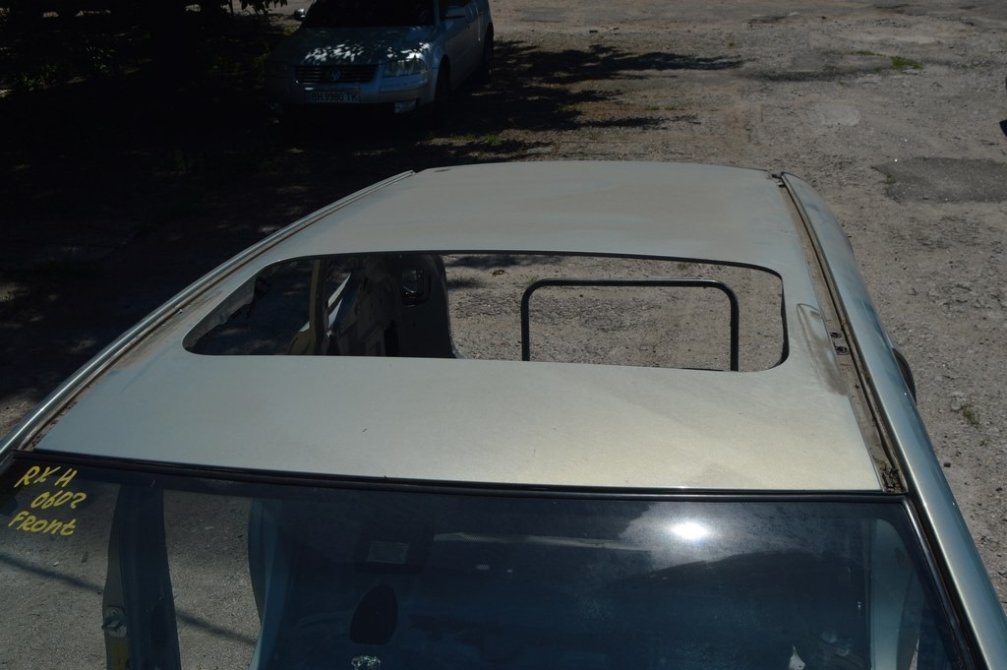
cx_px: 504
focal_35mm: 39
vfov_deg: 34.2
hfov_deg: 49.6
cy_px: 335
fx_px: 1090
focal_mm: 26
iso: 100
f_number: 13
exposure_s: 1/640
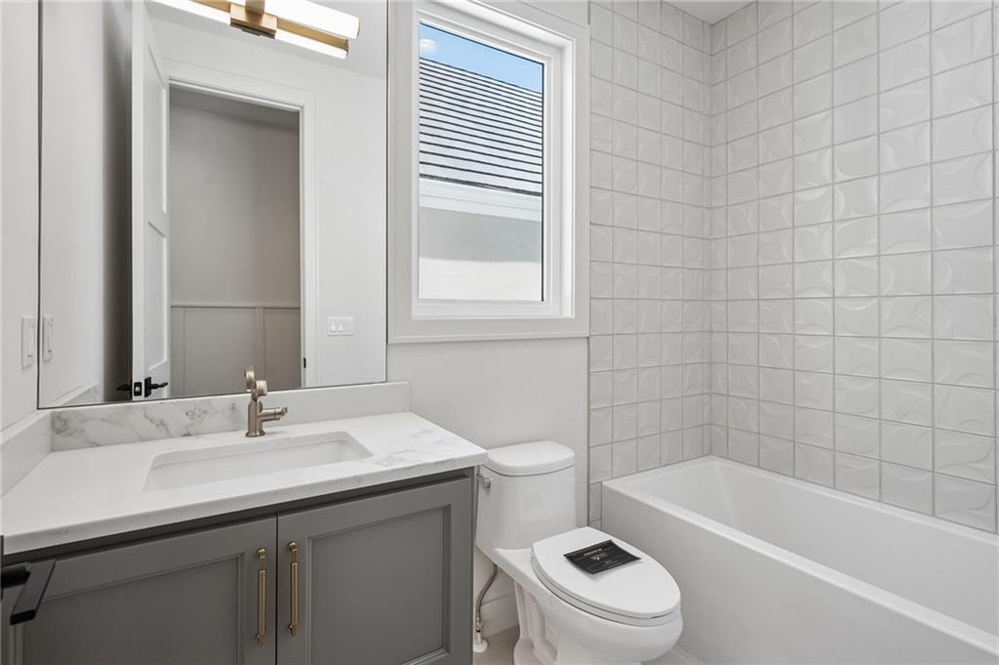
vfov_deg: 72.0
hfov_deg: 95.0
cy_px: 332
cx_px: 500
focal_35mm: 16
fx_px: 457
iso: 640
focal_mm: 16.5
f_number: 6.3
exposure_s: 1/160
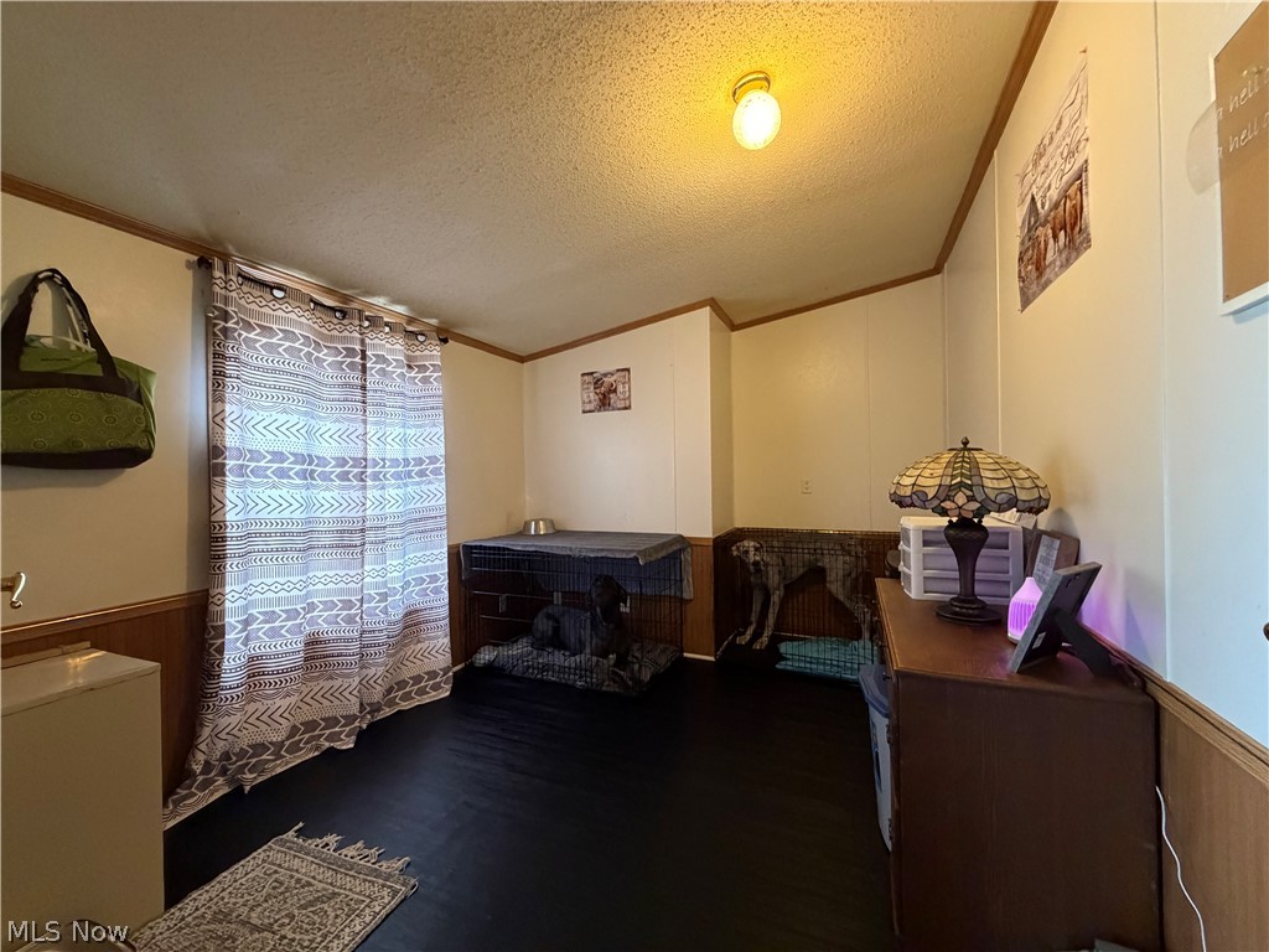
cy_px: 476
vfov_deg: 85.7
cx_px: 634
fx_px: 513
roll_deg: +1.0
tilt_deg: -0.7
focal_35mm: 14
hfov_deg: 102.1
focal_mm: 2.22
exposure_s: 1/60
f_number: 2.2
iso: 640
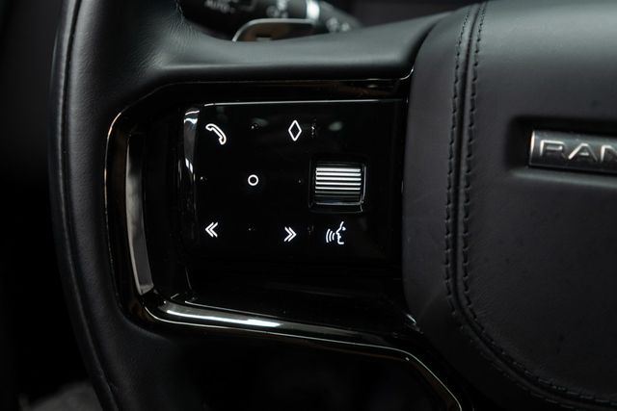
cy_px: 206
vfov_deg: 31.9
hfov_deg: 46.4
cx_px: 308
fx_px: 720
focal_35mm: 42
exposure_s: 1/40
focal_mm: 28
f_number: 3.5
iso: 640
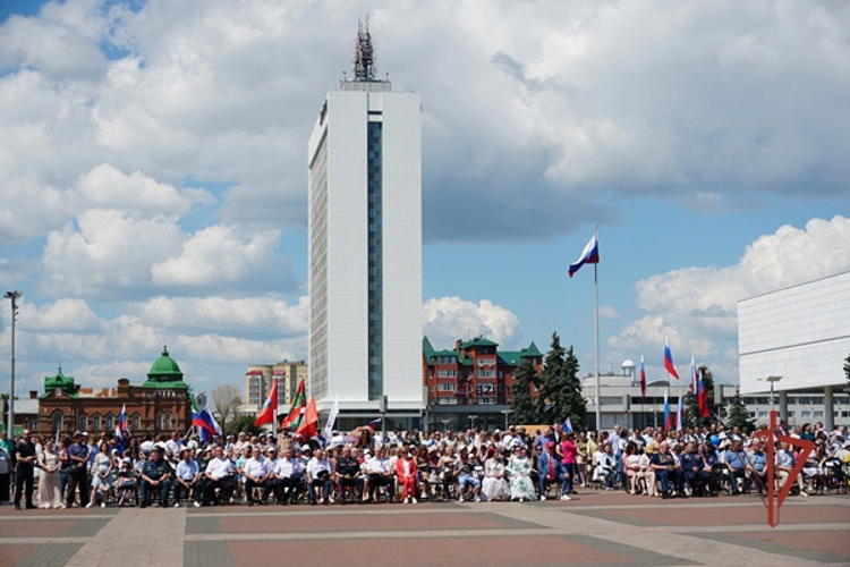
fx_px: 1487
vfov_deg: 21.6
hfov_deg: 31.9
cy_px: 284
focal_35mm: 63
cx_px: 425
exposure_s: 1/1000
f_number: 5.6
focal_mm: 42
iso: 100
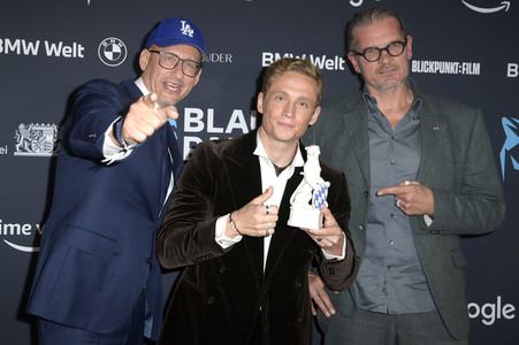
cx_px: 260
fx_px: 648
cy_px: 172
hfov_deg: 43.6
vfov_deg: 29.8
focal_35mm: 45
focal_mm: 45
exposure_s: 1/250
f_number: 5.6
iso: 1600
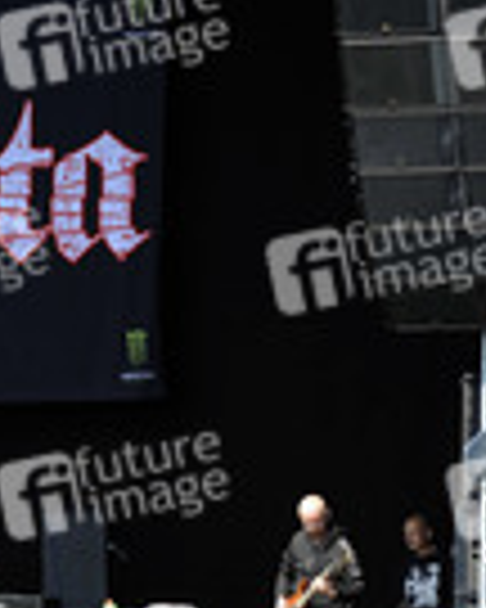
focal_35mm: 628
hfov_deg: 2.5
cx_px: -457
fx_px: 11291
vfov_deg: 3.1
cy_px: 374
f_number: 5.6
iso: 200
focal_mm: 200
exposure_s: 1/250
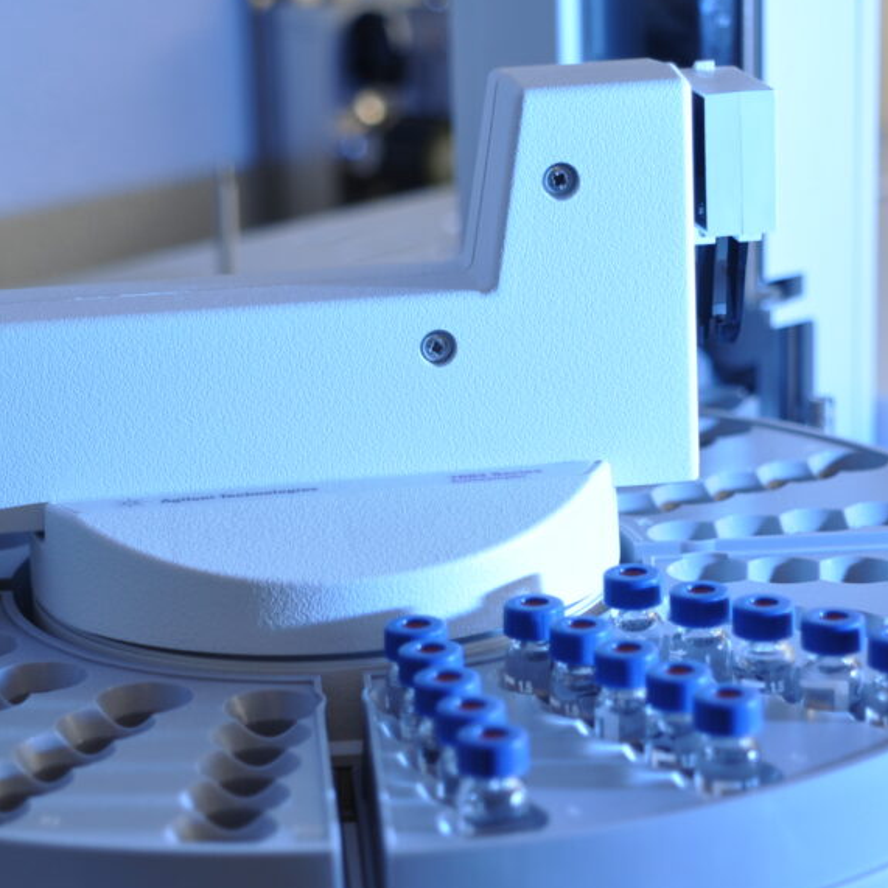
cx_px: 397
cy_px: 395
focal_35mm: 103
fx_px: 2982
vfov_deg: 16.9
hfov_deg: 16.9
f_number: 4.5
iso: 200
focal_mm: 45
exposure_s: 1/160
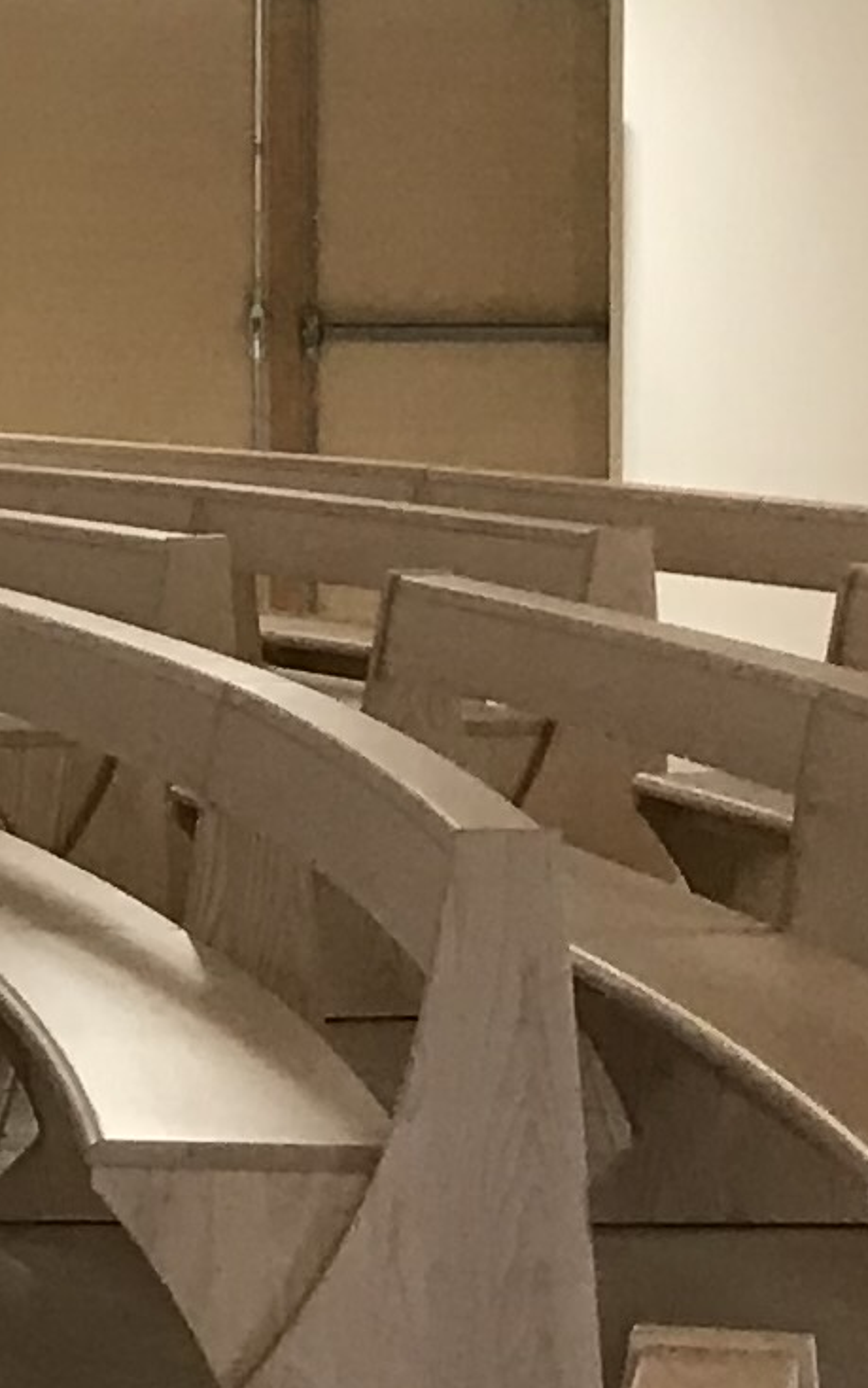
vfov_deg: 12.8
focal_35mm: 163
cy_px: 408
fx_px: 6167
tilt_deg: -2.1
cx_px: -1392
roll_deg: +0.3
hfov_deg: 7.4
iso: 40
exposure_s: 1/20
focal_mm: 3.99
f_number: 1.8
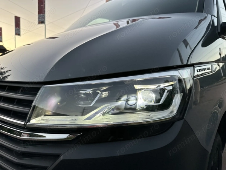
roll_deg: -1.0
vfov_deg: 56.8
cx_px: 113
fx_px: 157
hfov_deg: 71.6
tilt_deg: -3.9
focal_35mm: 24
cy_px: 85
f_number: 1.78
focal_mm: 6.86
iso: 64
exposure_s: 1/228
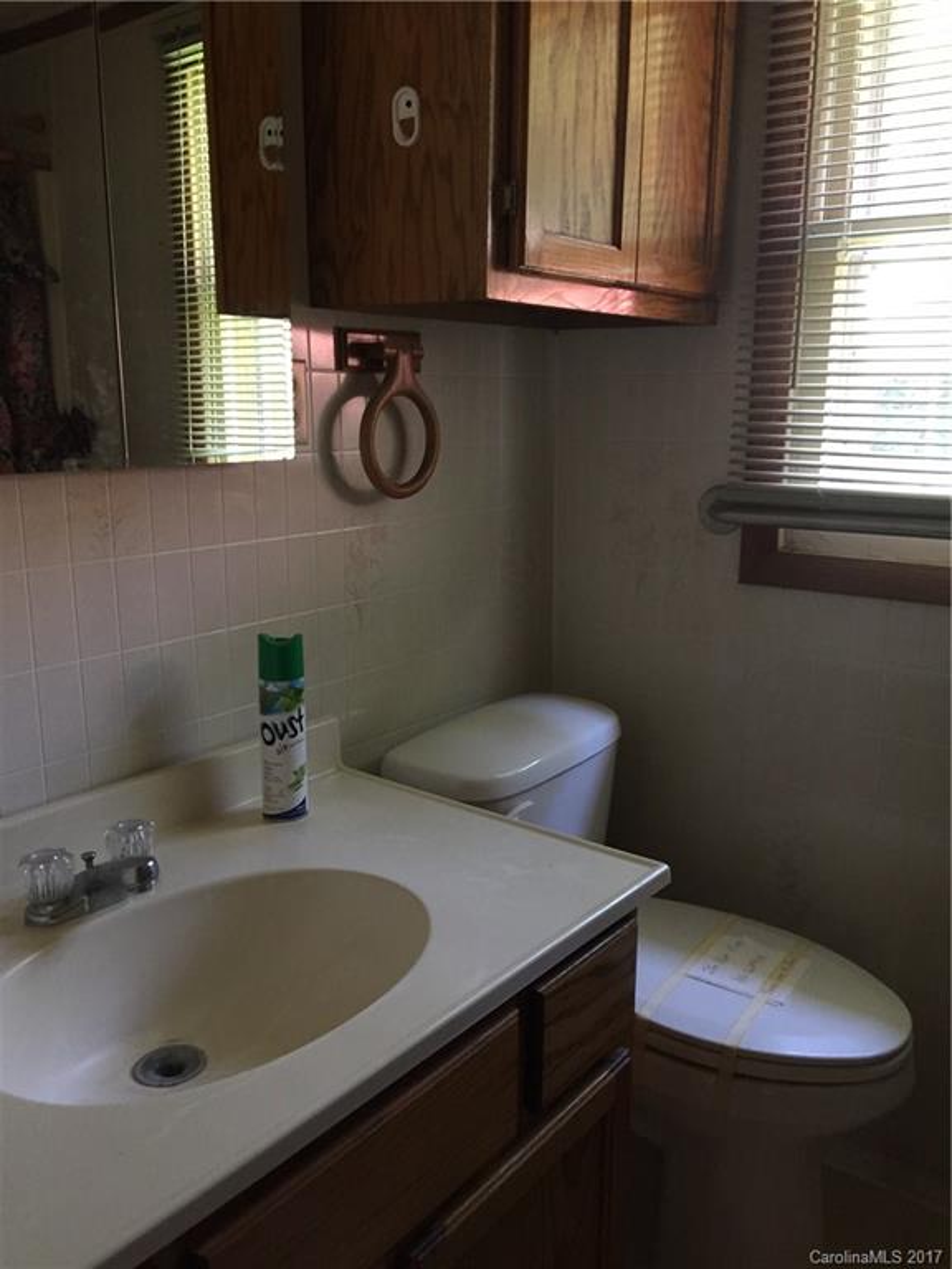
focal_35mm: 29
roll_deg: +0.5
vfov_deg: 61.7
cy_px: 634
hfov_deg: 48.2
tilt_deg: -9.9
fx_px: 1063
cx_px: 476
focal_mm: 4.15
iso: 125
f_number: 2.2
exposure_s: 1/30
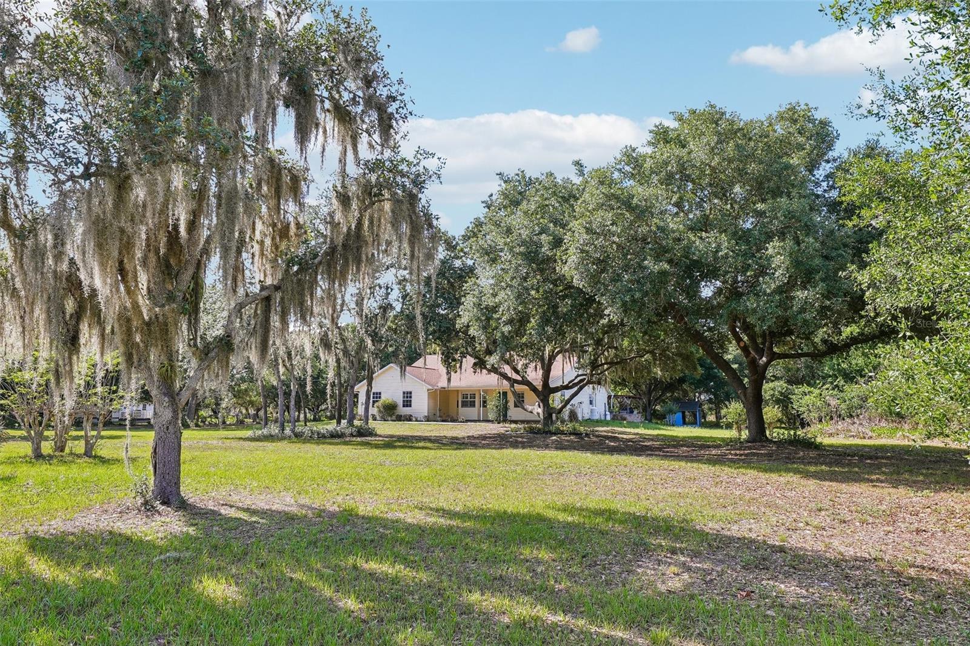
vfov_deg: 59.5
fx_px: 566
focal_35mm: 21
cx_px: 485
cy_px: 323
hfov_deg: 81.2
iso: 50
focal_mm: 14
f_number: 8
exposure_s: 1/50
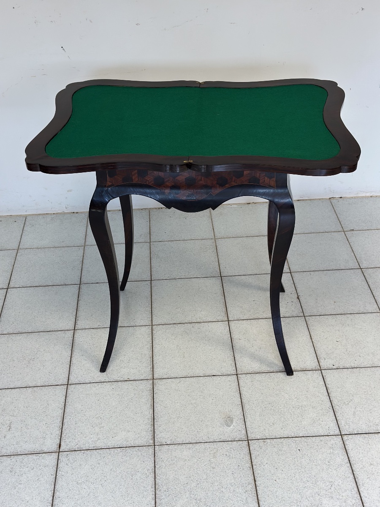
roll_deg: +1.1
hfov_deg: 30.3
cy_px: 254
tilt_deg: -33.2
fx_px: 703
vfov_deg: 39.7
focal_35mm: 48
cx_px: 190
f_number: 1.78
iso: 100
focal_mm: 6.86
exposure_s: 1/100
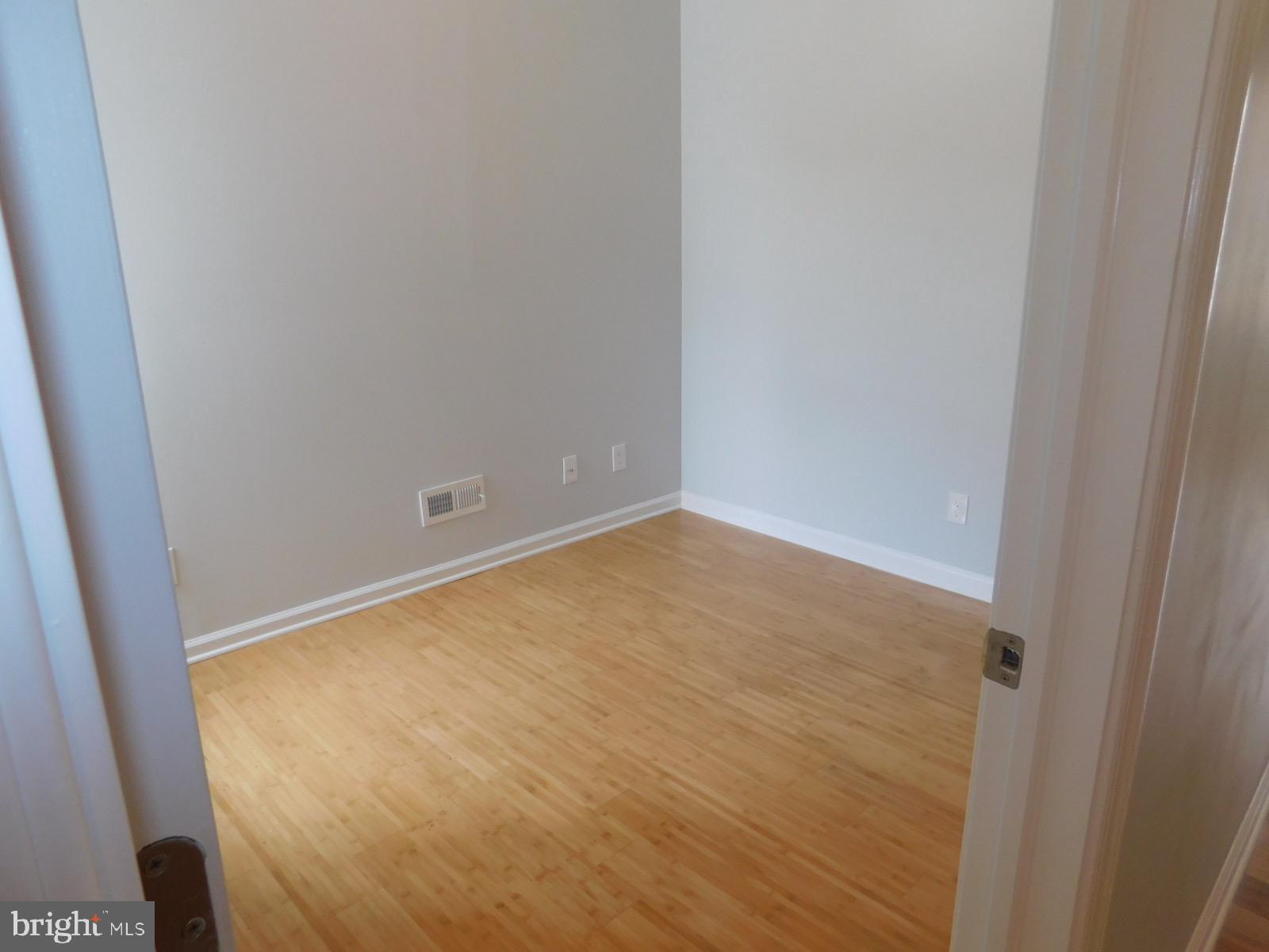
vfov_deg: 58.9
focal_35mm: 23
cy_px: 476
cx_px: 634
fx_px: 843
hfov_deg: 73.9
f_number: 3
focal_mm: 4
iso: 125
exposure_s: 1/30
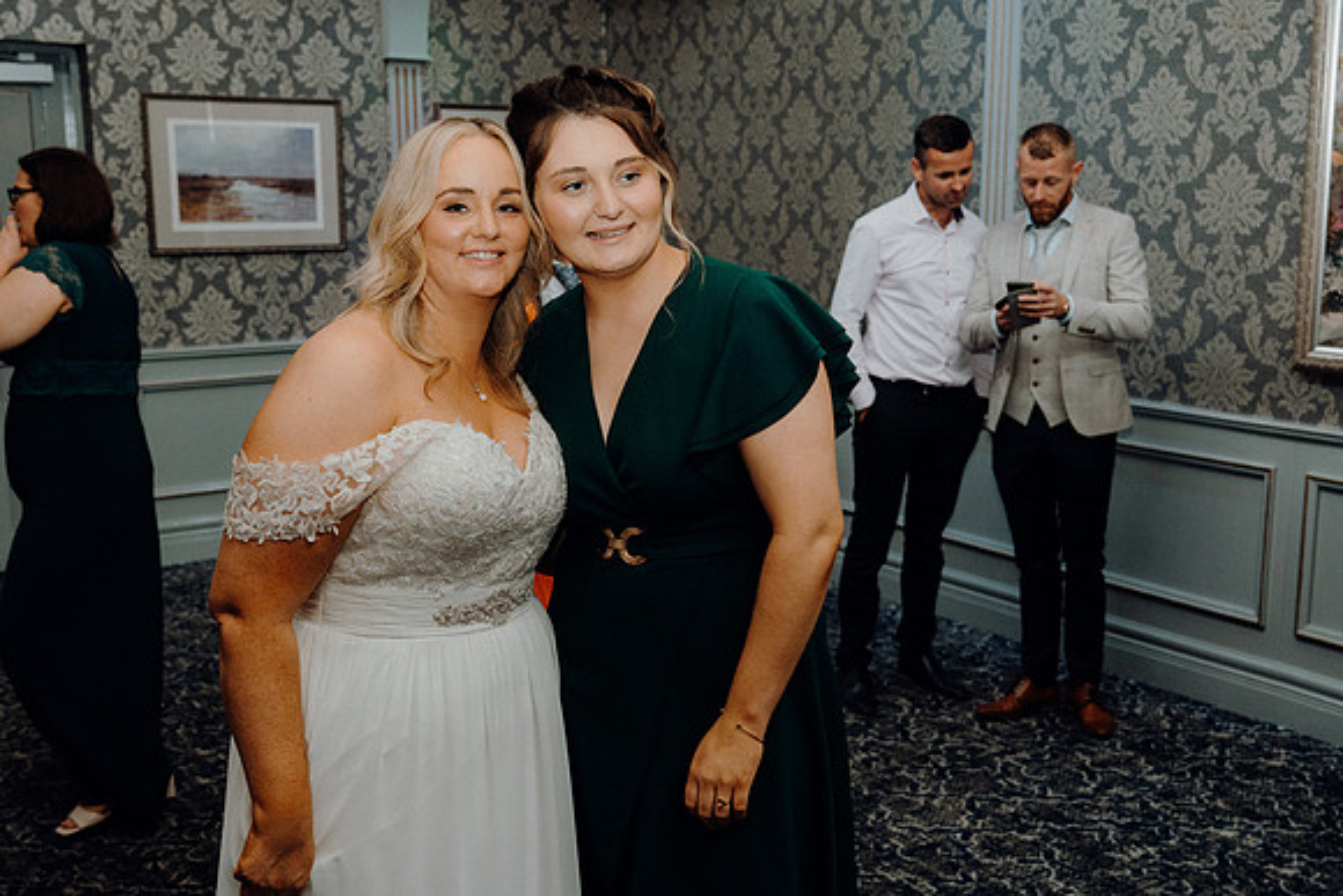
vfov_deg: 34.2
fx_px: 1455
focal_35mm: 39
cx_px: 672
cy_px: 448
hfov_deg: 49.5
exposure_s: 1/160
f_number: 5
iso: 2500
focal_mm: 39
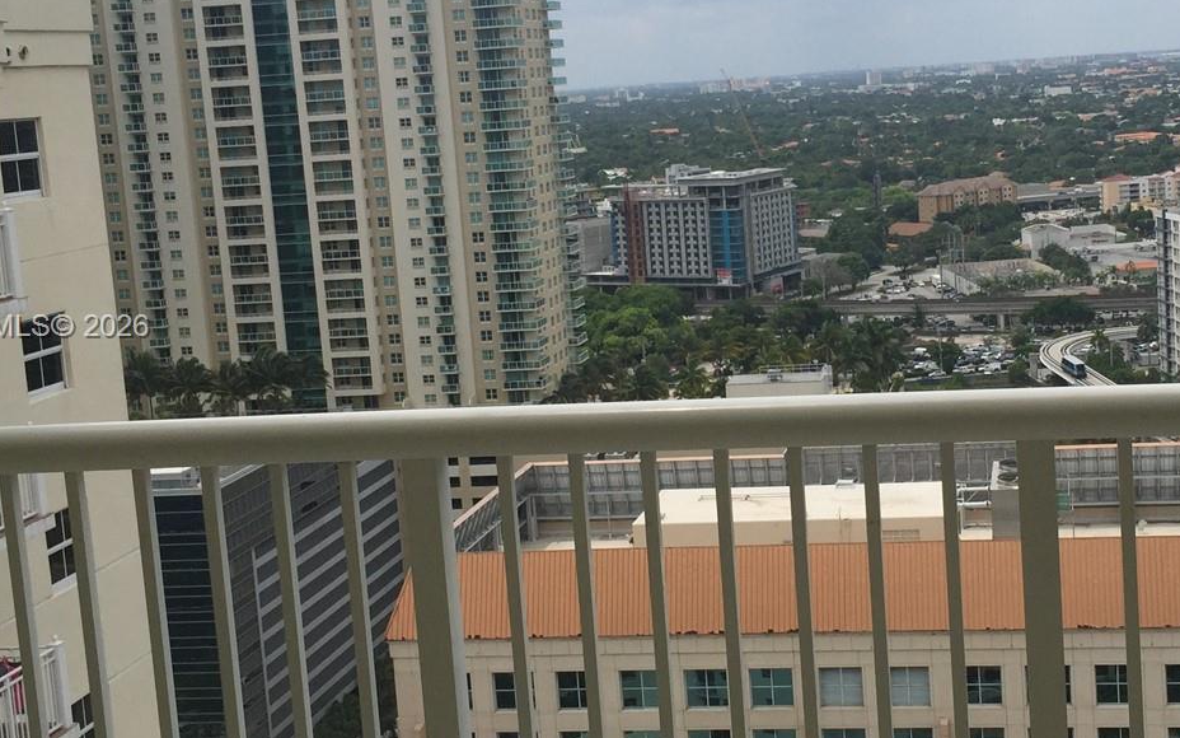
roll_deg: +2.8
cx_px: 771
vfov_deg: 24.4
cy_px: 328
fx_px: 1704
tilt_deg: -8.0
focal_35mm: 53
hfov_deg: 37.8
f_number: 2.2
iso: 32
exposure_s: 1/3968
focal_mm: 4.15
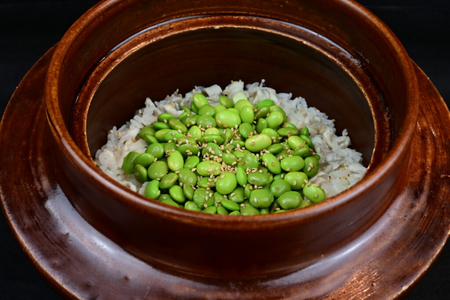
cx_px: 225
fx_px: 656
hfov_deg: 37.8
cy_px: 150
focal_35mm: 52
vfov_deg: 25.8
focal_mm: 35
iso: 320
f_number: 7.1
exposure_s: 1/30
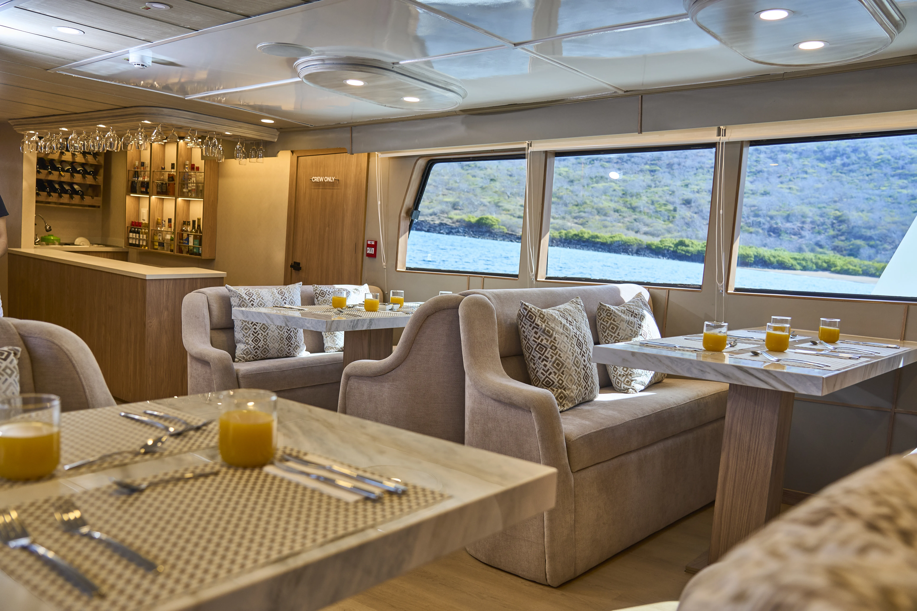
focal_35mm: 29
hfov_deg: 63.7
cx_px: 458
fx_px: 739
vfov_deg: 45.0
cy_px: 306
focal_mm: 29
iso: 320
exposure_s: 1/125
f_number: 4
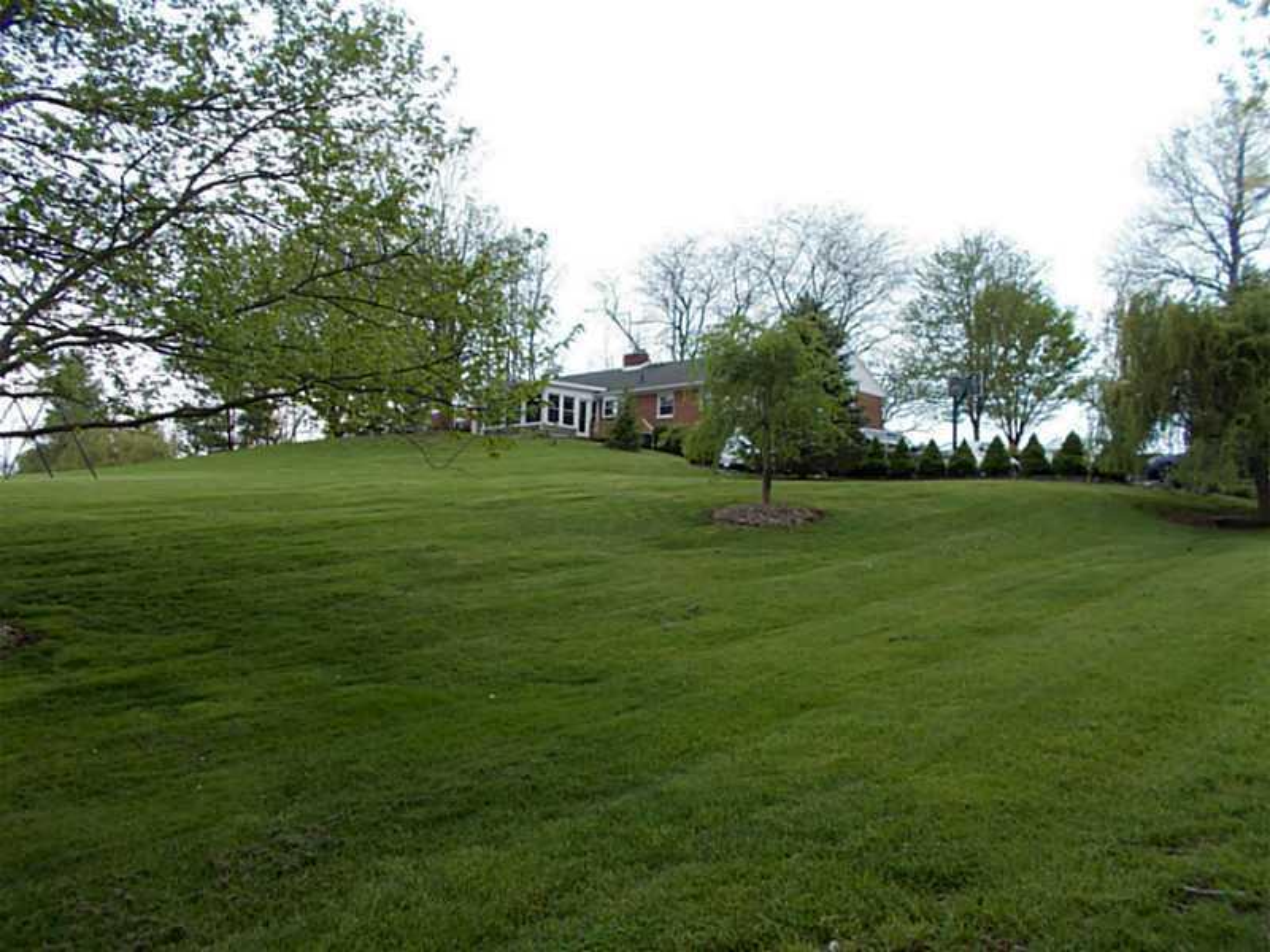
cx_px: 635
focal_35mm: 26
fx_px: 954
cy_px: 476
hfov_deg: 67.3
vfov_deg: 53.1
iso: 80
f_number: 3.2
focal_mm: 4.6
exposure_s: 1/160
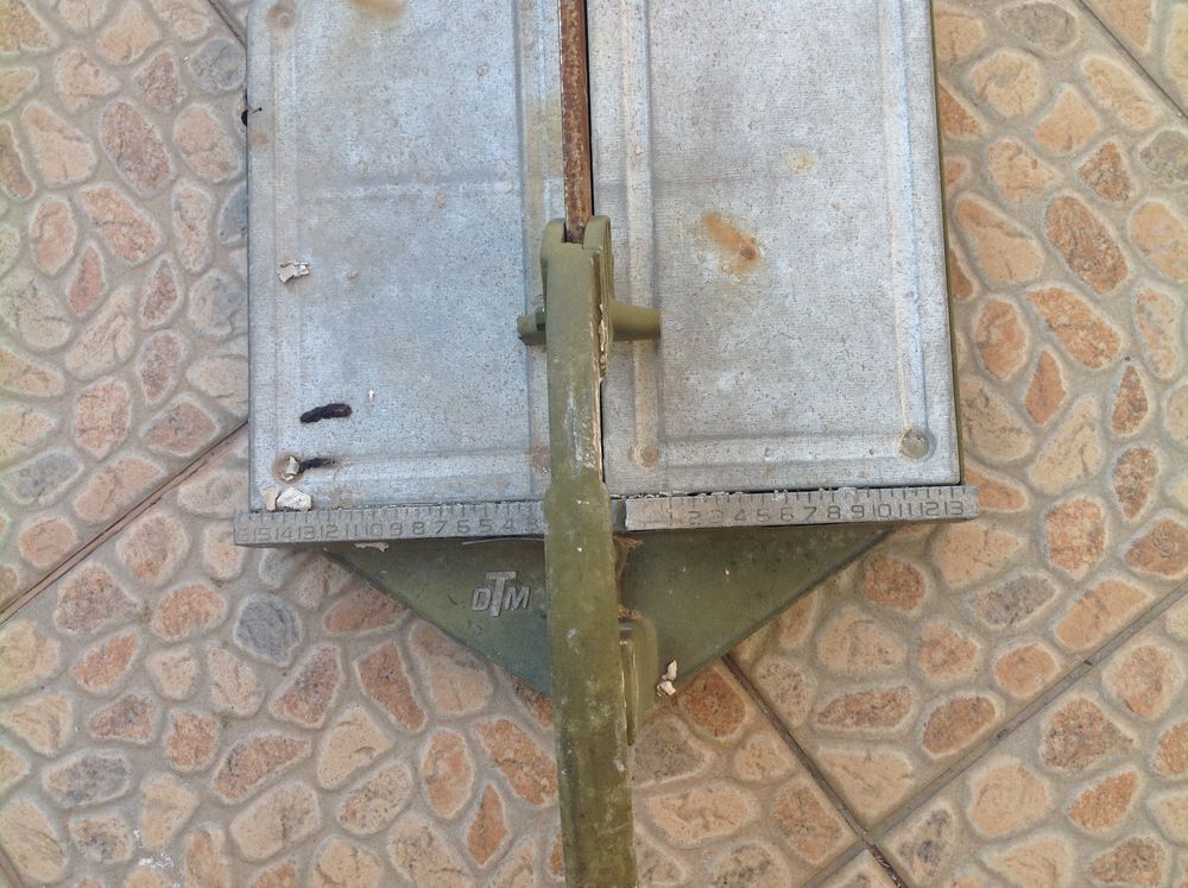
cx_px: 594
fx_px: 1199
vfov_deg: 40.6
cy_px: 444
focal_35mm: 35
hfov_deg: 52.7
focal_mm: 4.28
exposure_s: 1/208
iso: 50
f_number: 2.4
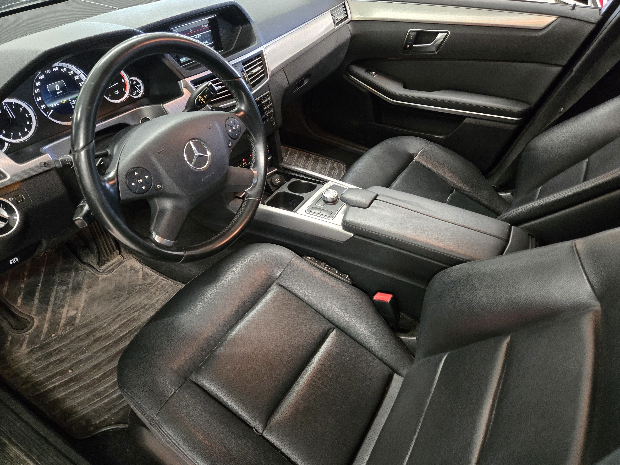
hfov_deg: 71.6
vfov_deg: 56.8
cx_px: 313
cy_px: 236
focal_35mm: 24
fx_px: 430
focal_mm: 5.4
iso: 2000
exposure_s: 1/100
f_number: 1.8
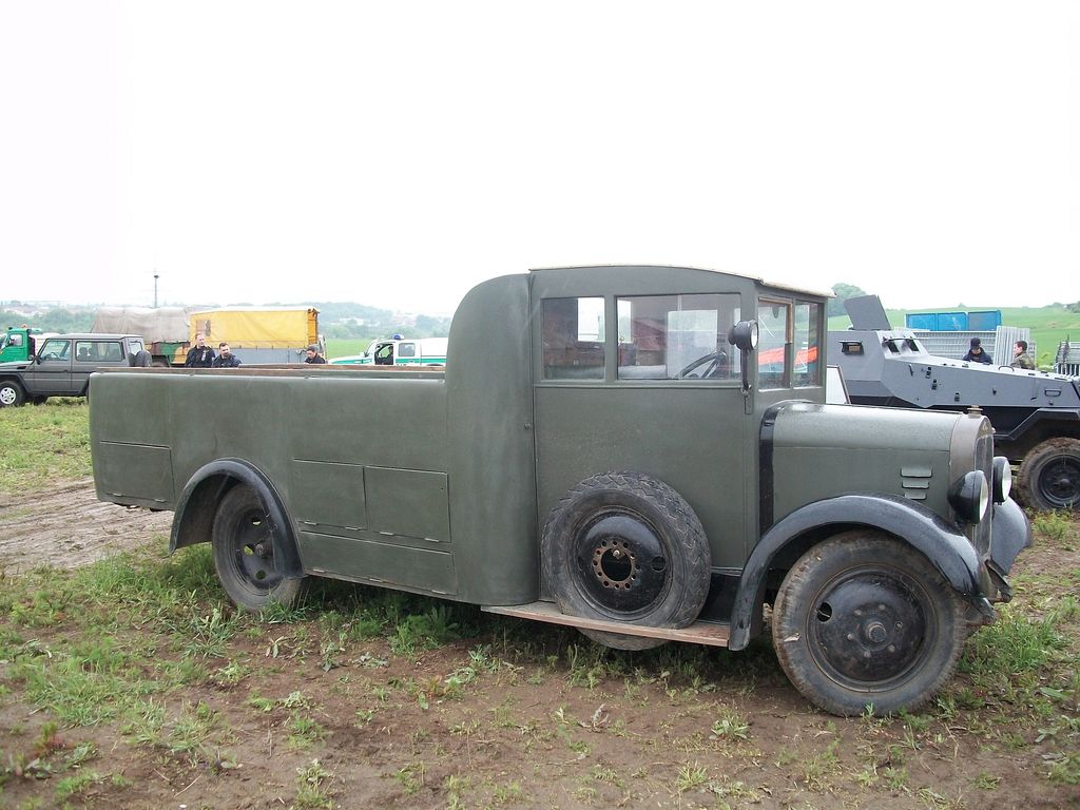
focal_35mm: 32
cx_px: 540
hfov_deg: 56.8
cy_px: 405
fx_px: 998
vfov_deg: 44.2
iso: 80
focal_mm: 5.7
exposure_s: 1/200
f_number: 2.9
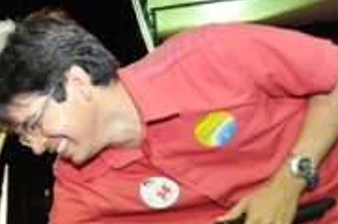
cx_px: -60
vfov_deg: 19.5
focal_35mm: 67
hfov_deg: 26.9
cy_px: 237
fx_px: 628
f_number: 4
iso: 800
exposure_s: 1/60
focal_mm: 18
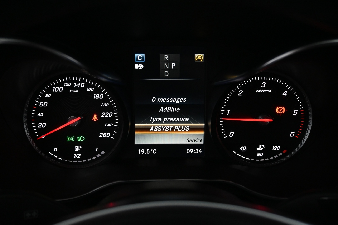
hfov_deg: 57.2
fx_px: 310
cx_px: 169
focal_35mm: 33
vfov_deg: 40.0
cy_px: 112
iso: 2000
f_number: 4
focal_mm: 22
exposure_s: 1/40
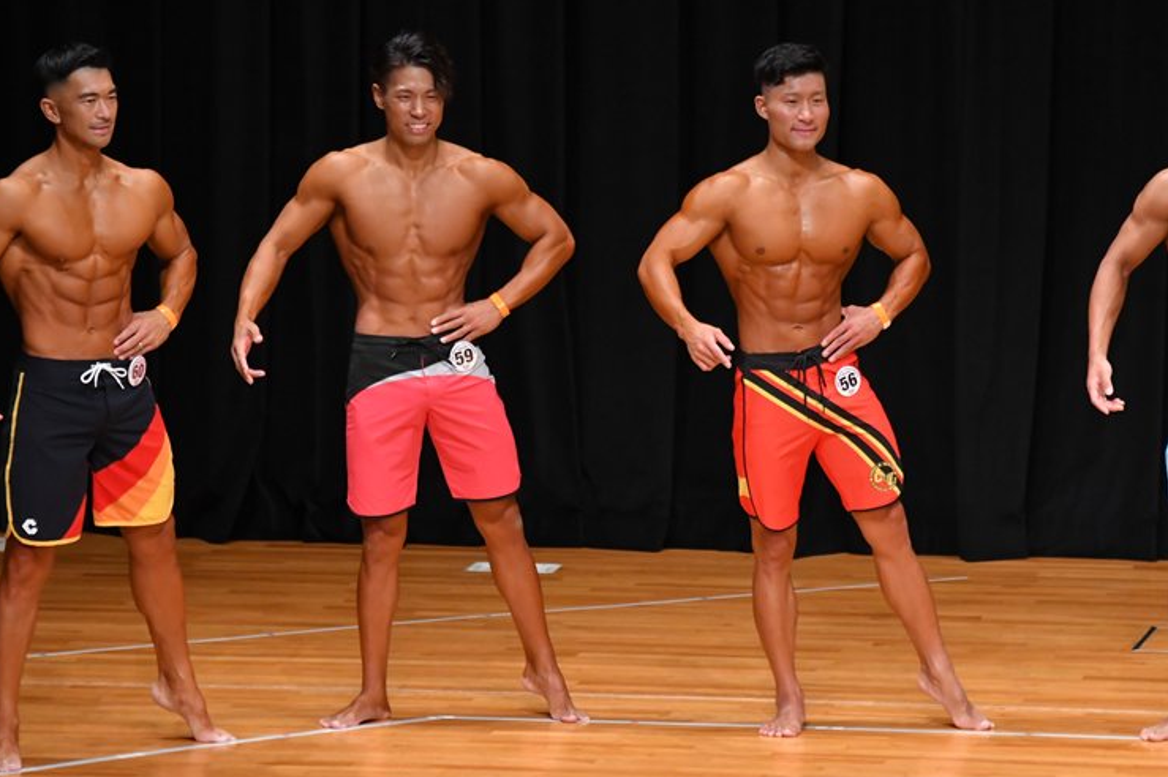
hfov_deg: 6.9
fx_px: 9696
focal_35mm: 299
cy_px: 388
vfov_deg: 4.6
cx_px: 593
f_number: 5.6
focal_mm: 190
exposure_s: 1/400
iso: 4000
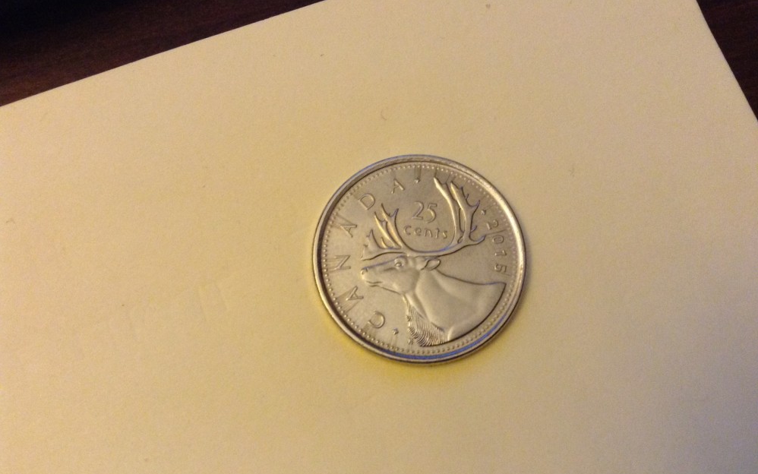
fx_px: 723
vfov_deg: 36.3
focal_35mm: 35
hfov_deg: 55.3
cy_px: 259
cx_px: 379
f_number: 2.4
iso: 200
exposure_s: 1/24
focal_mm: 3.3
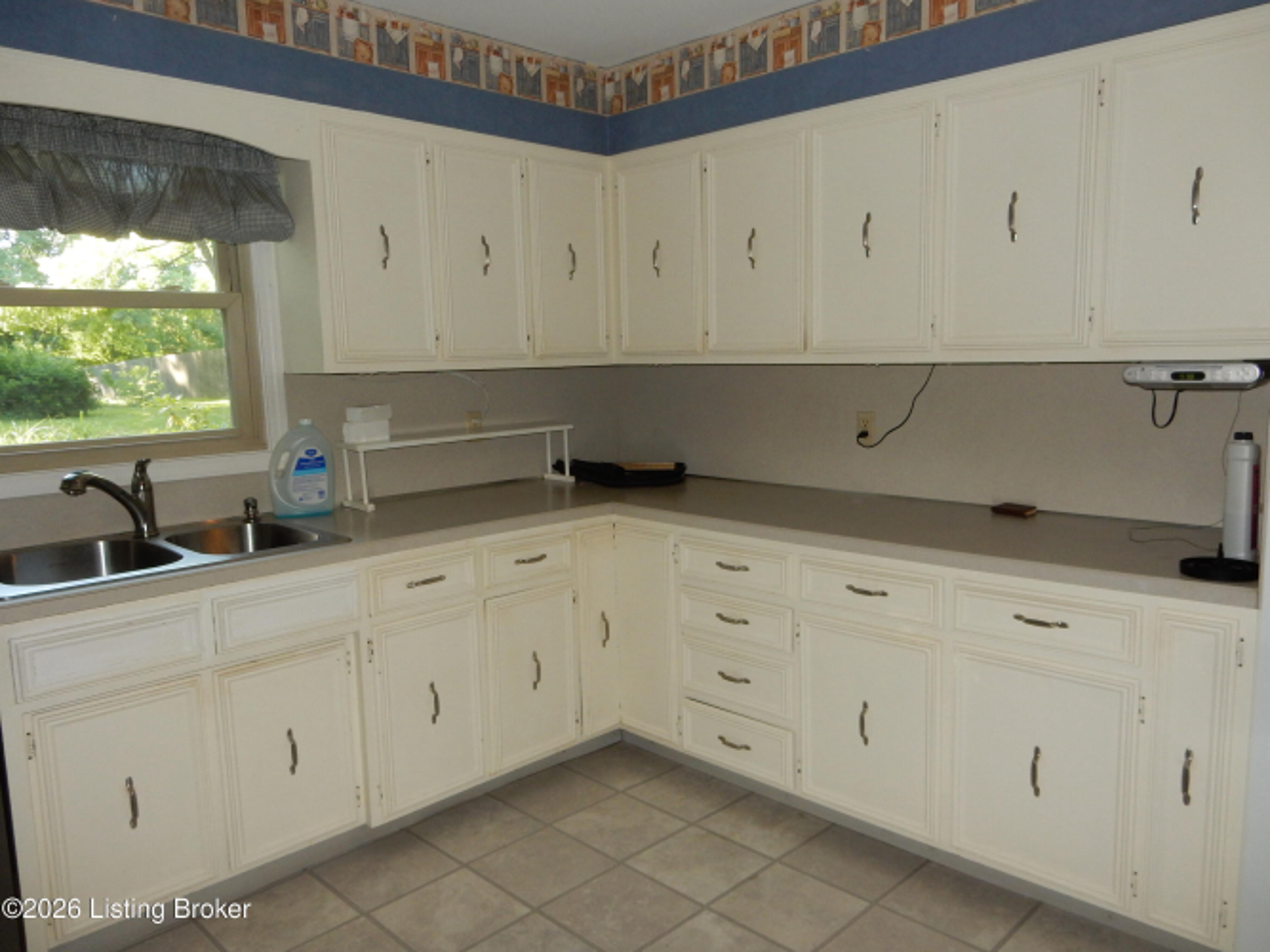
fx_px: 917
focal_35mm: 25
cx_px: 635
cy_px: 476
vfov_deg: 54.9
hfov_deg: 69.4
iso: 200
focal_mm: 4.5
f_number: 3.7
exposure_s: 1/30
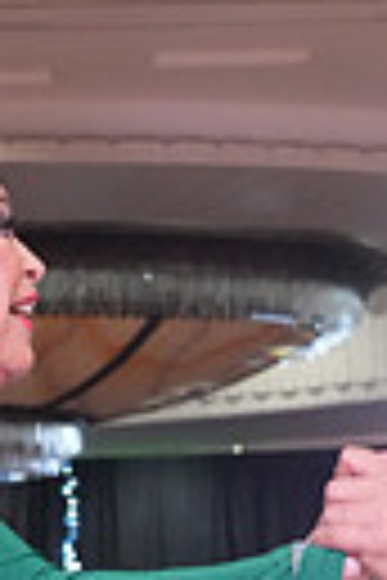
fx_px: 3708
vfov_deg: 8.7
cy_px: 859
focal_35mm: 230
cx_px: 367
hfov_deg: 6.0
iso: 5000
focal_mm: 51
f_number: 5
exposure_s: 1/320
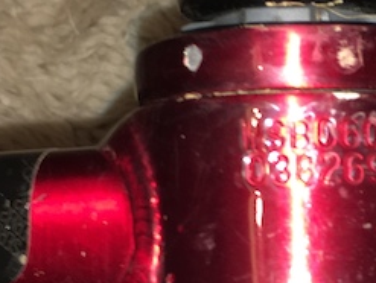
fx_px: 1305
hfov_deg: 16.2
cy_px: 213
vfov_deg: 12.3
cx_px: 321
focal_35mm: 120
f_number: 2.2
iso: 50
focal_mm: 4.15
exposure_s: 1/17
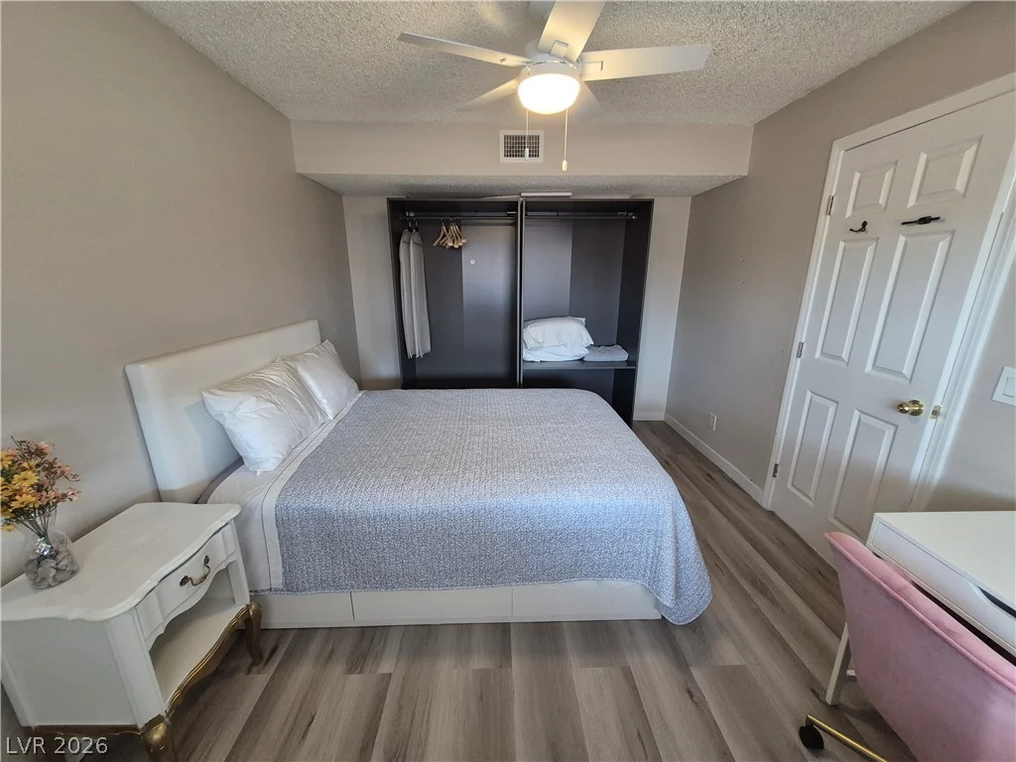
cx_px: 508
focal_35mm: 13
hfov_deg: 106.2
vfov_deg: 89.9
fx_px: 382
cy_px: 381
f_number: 2.2
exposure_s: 1/60
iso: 400
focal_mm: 1.74
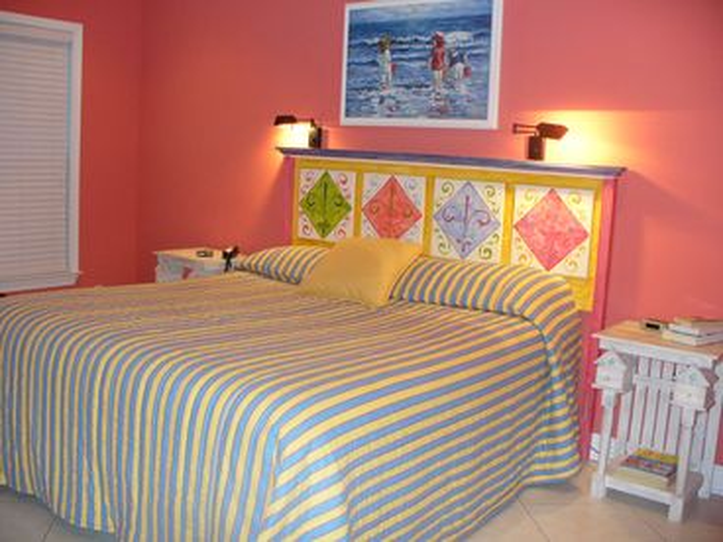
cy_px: 271
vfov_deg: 38.7
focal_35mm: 37
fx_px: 773
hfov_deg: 50.1
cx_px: 362
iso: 200
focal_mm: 6.1
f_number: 2.8
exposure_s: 1/60
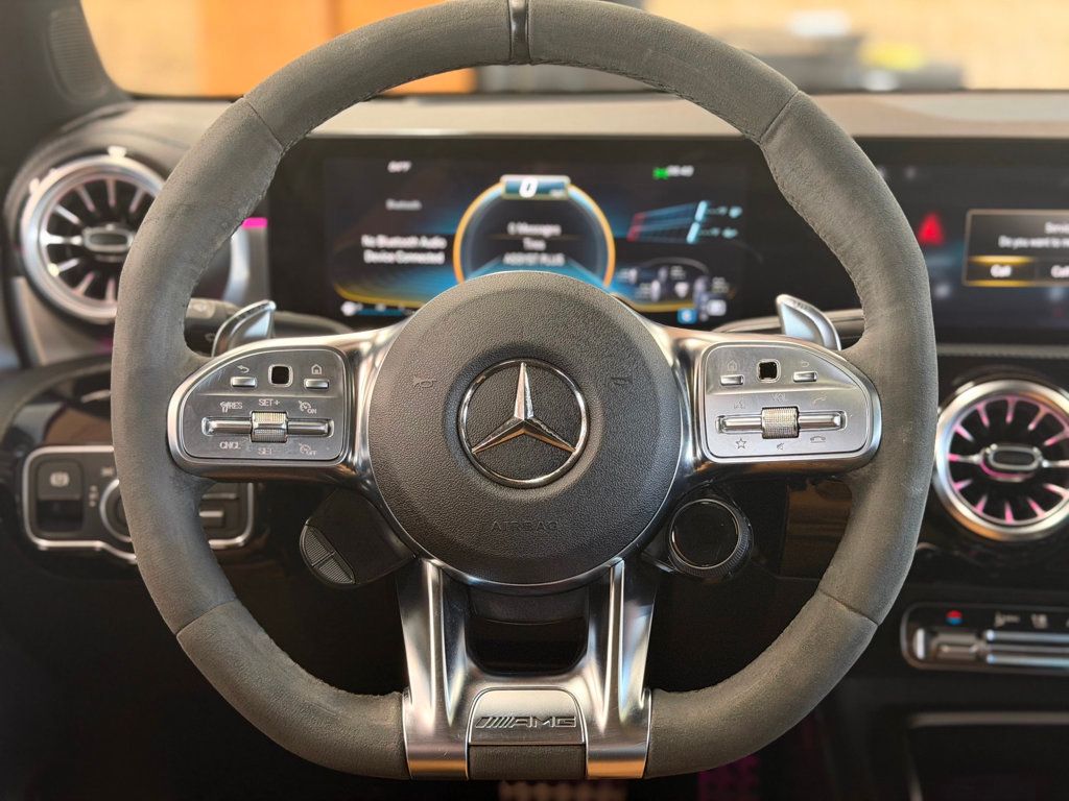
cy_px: 400
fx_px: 1482
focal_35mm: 48
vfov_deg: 30.3
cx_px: 534
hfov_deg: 39.7
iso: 250
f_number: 1.78
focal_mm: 6.76
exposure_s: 1/40
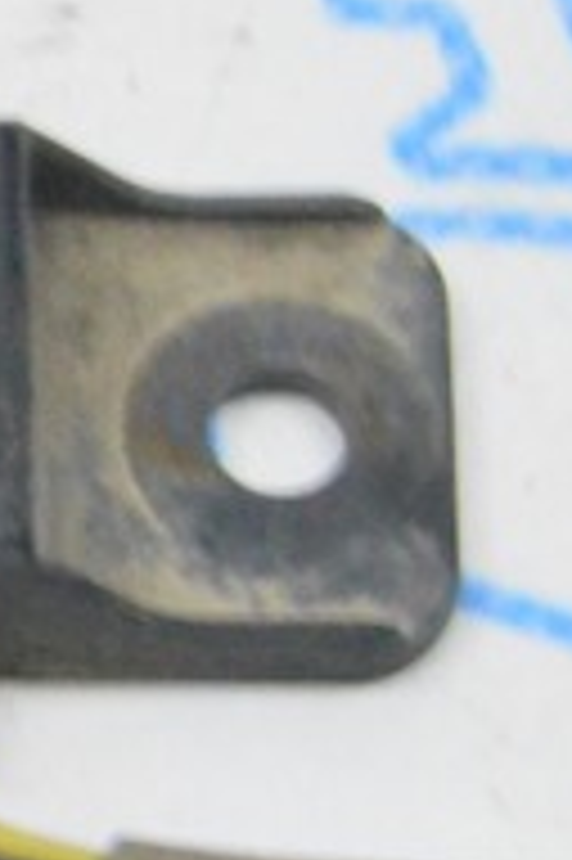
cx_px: -1067
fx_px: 10569
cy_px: 322
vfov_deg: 4.7
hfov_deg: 3.1
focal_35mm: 443
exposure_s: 1/15
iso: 6400
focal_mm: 55
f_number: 20
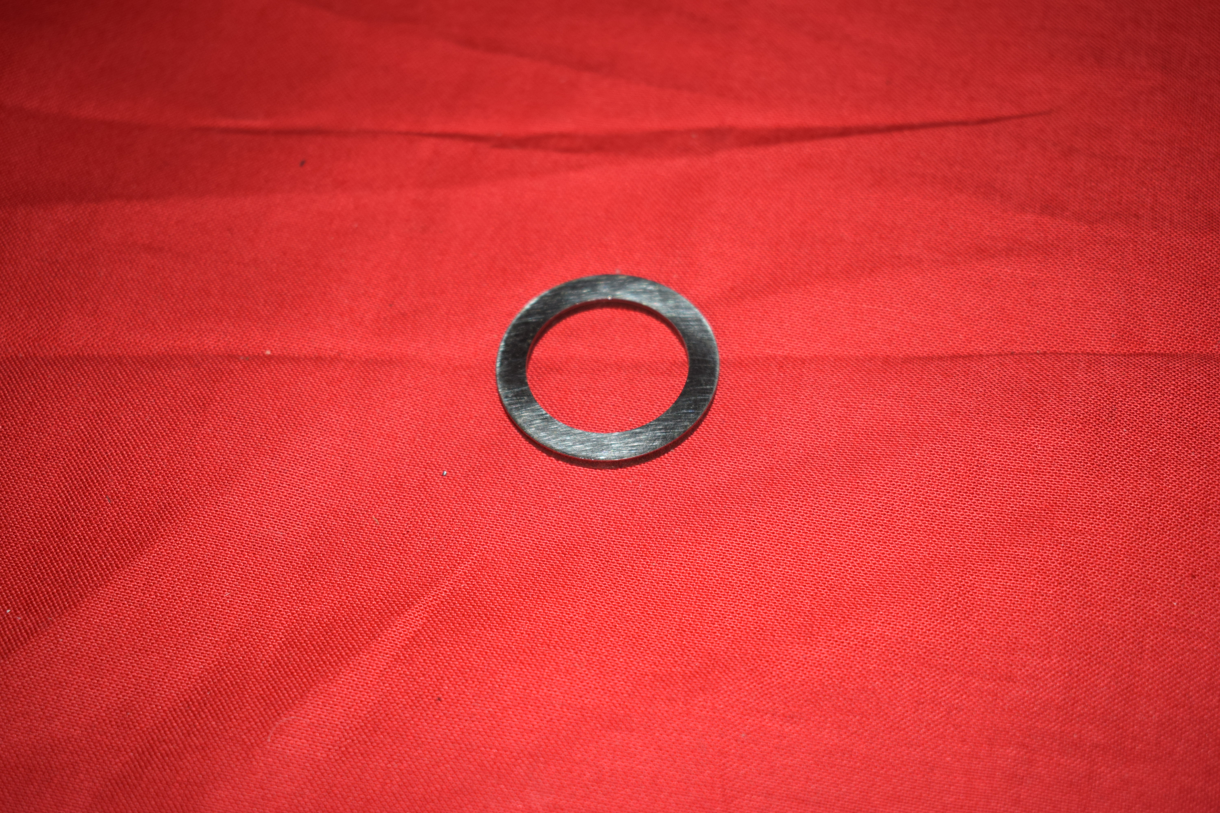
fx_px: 1830
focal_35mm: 54
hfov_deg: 36.9
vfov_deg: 25.1
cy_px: 406
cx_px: 610
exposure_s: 1/10
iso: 400
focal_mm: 36
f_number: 4.8
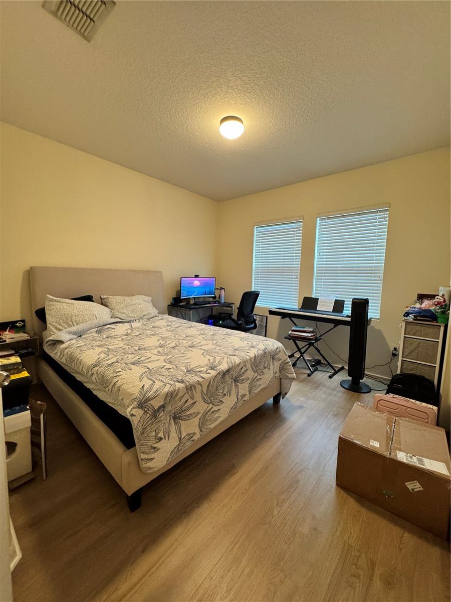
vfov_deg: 102.1
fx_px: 243
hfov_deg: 85.7
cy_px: 301
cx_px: 226
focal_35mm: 14
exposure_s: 1/60
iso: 400
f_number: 2.2
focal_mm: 2.22
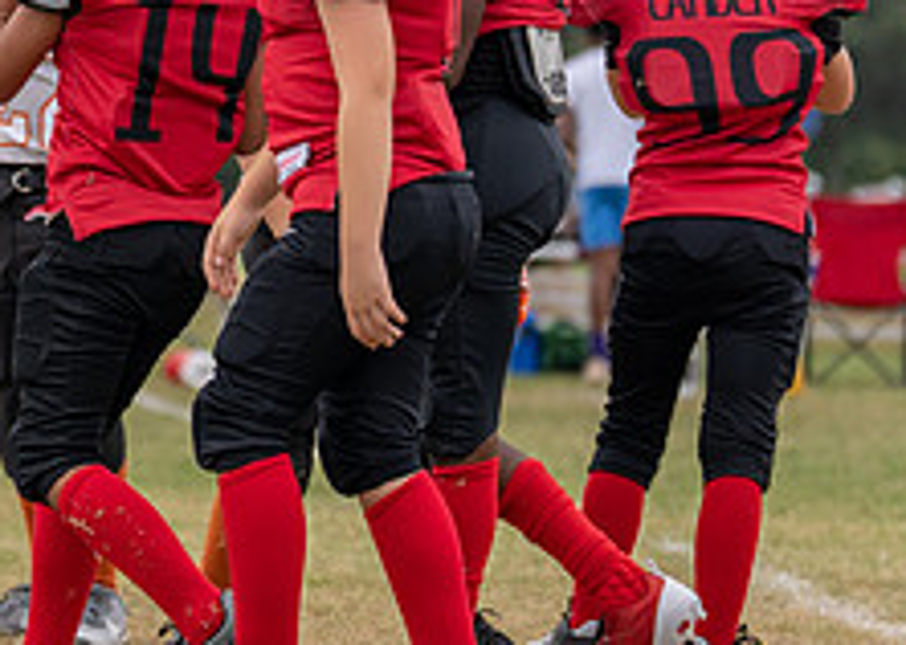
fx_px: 8430
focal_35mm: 328
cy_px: 20
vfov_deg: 4.4
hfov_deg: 6.1
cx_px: -431
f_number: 2.8
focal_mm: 101
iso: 100
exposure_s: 1/1600
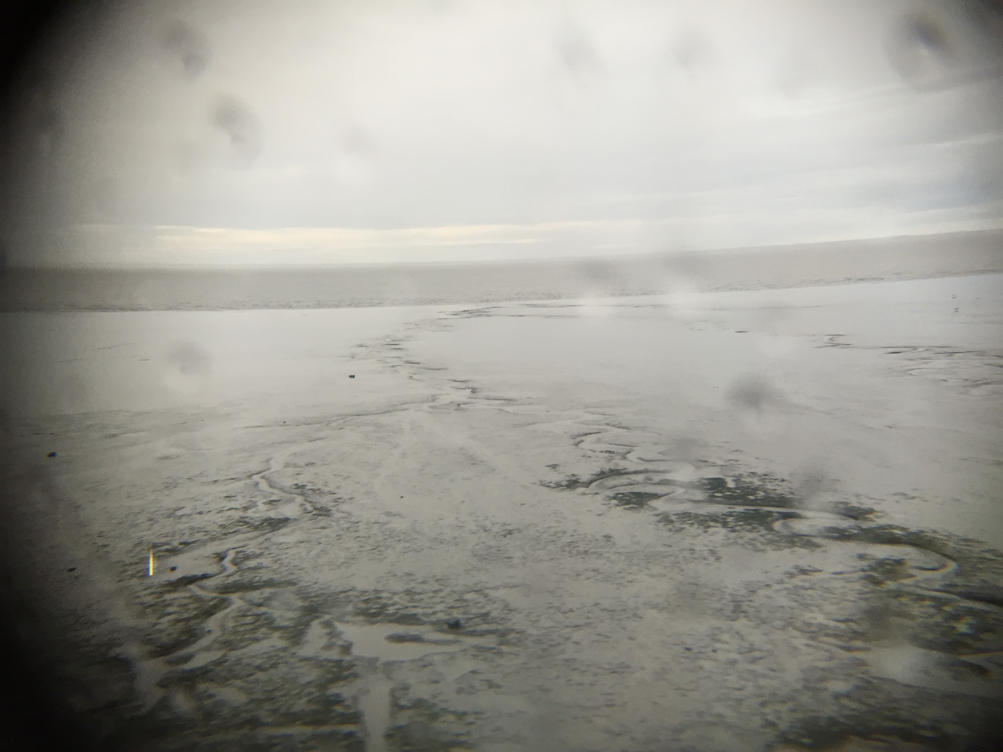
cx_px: 502
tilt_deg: -6.4
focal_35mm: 29
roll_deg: +1.5
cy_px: 376
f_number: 2.2
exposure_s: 1/40
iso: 32
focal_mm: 4.15
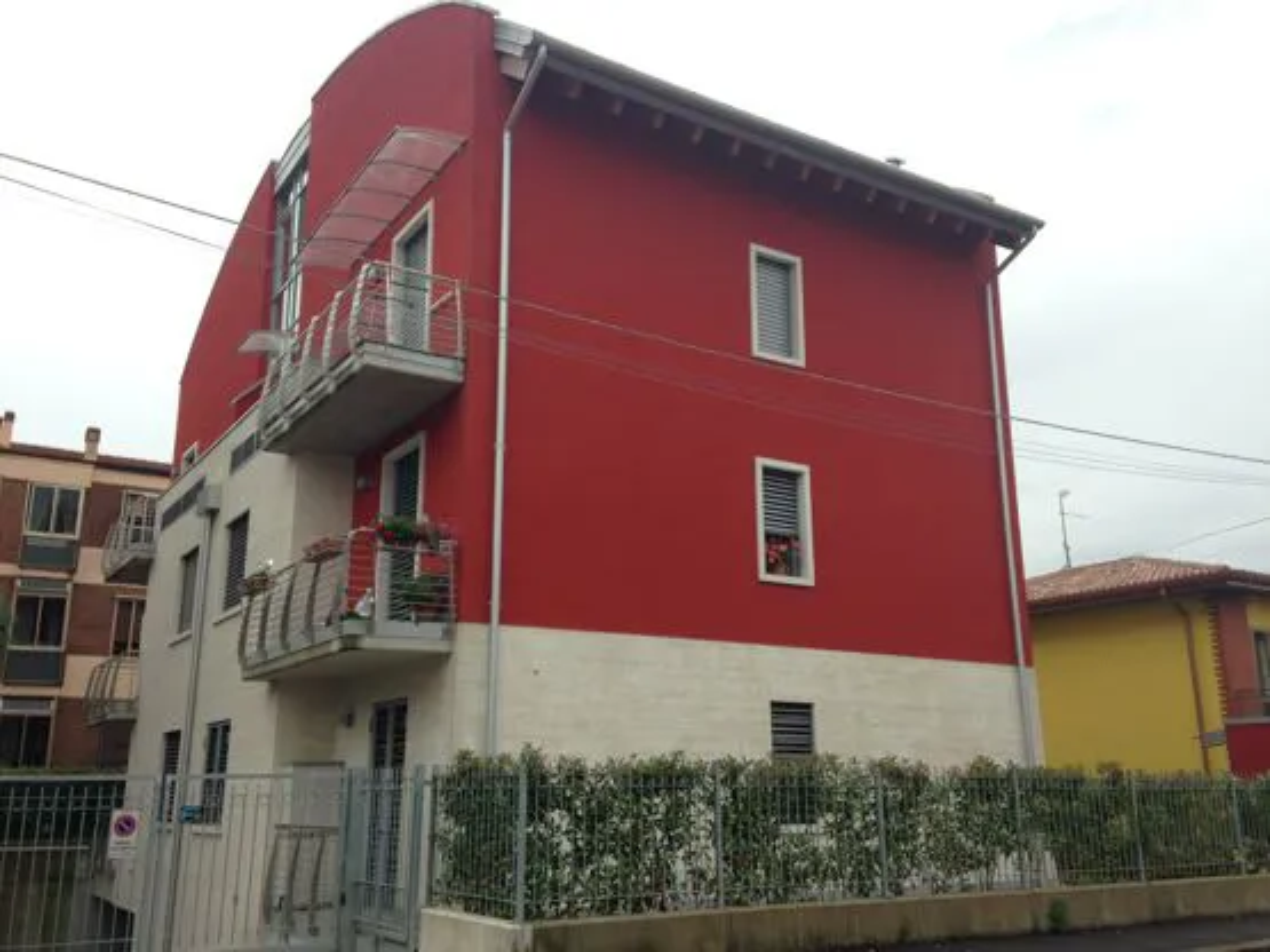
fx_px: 1210
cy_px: 476
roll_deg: -1.0
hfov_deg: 55.4
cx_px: 635
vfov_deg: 42.9
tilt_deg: +15.3
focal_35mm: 33
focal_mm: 4.12
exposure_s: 1/609
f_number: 2.4
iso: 50
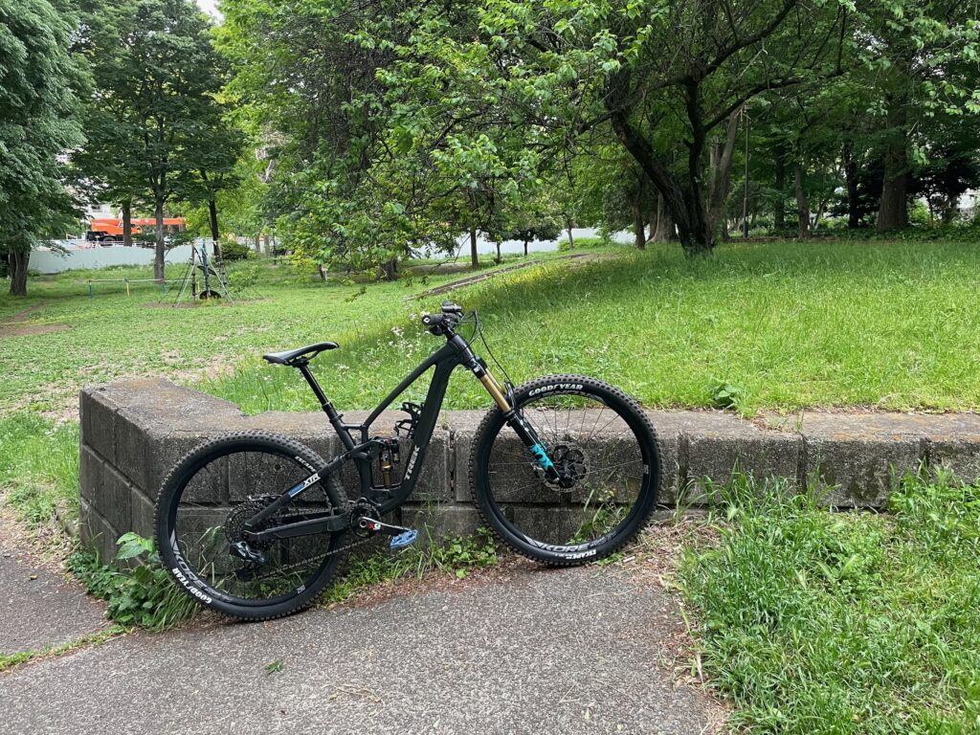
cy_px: 368
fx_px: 736
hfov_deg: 67.3
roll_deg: +1.0
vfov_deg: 53.1
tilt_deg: -10.9
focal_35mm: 26
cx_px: 490
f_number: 1.6
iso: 200
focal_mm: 4.2
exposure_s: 1/60
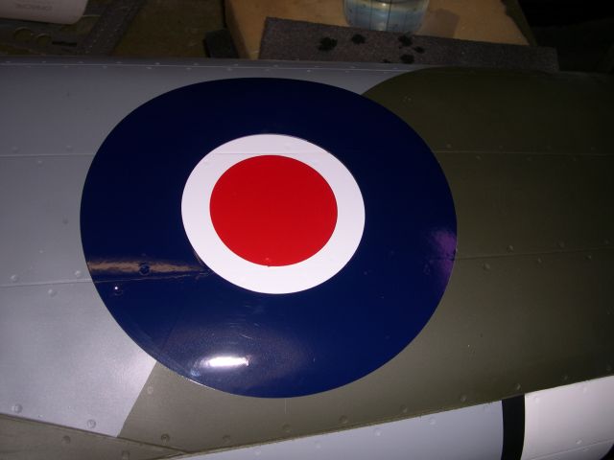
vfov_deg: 37.7
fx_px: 674
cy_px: 230
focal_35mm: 38
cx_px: 307
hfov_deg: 49.0
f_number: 7.6
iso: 100
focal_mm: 8
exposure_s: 1/60
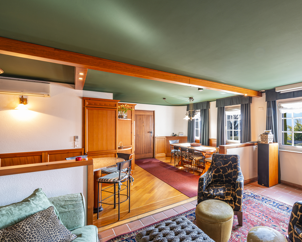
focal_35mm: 18
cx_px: 198
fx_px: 161
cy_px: 136
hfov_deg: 83.8
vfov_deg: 73.5
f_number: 9
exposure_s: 2
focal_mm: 14
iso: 100
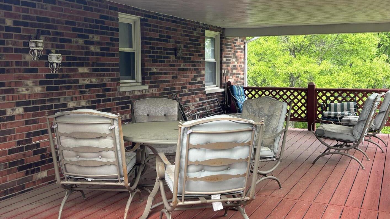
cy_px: 94
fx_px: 414
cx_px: 183
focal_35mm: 40
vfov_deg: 29.7
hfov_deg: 50.4
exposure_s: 1/121
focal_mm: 5.96
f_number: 1.6
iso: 64
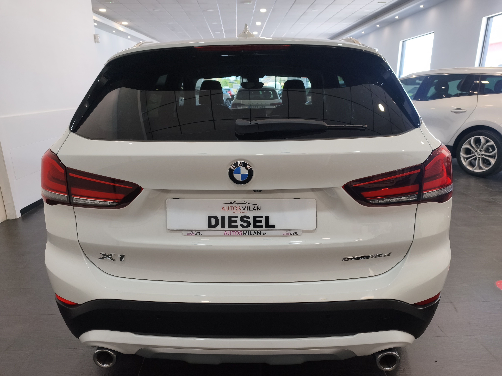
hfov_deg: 73.9
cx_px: 251
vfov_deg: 58.9
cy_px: 188
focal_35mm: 23
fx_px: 334
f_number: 1.62
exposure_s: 1/99.9
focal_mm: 6.45
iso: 64
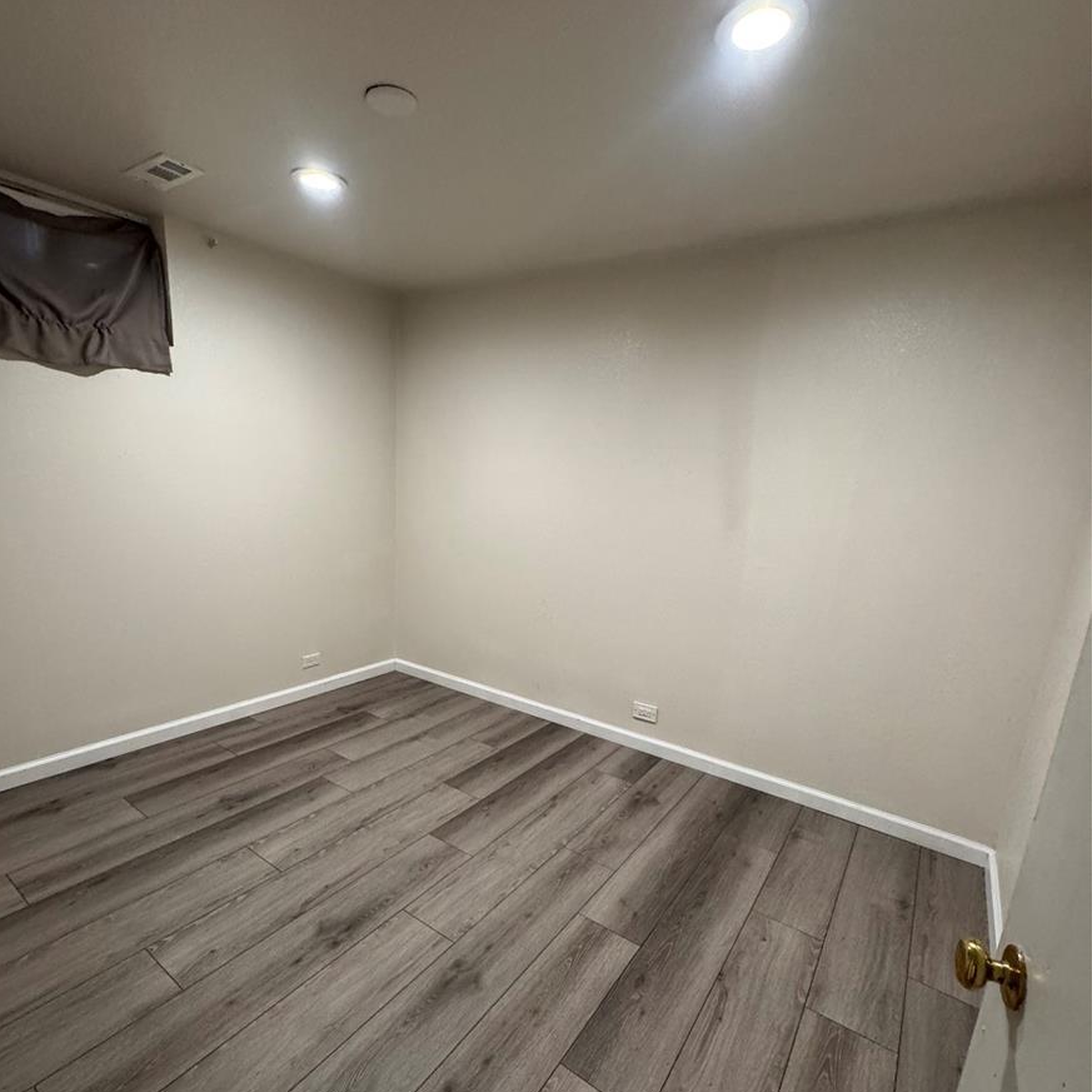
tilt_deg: -14.4
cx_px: 530
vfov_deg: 83.6
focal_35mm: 17
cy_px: 609
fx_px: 607
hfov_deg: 83.9
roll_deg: -1.8
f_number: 2.2
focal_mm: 2.22
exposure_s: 1/60
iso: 400
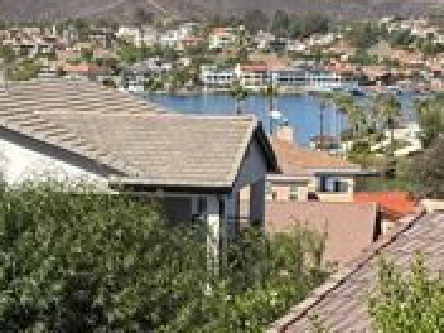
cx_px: 212
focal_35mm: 148
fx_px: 1898
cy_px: 201
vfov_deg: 10.0
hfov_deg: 13.3
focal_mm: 5.96
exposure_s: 1/2105
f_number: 1.6
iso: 40
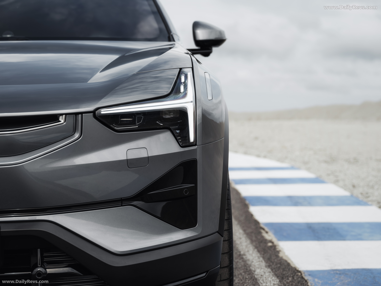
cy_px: 143
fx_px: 803
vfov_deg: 20.2
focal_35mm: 73
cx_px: 190
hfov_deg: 26.7
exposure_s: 1/400
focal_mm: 91.9
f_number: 5.6
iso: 80
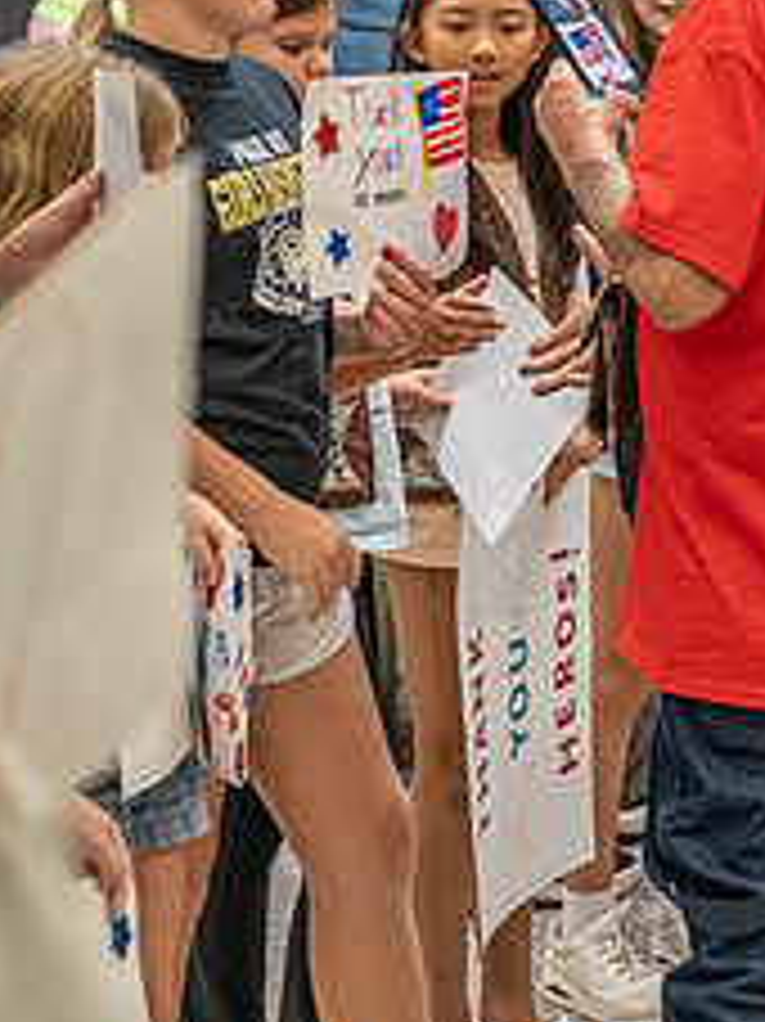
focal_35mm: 140
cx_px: 757
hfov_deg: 10.5
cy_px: 3
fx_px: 4129
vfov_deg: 13.9
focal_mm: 41
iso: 1600
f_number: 2.8
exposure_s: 1/200
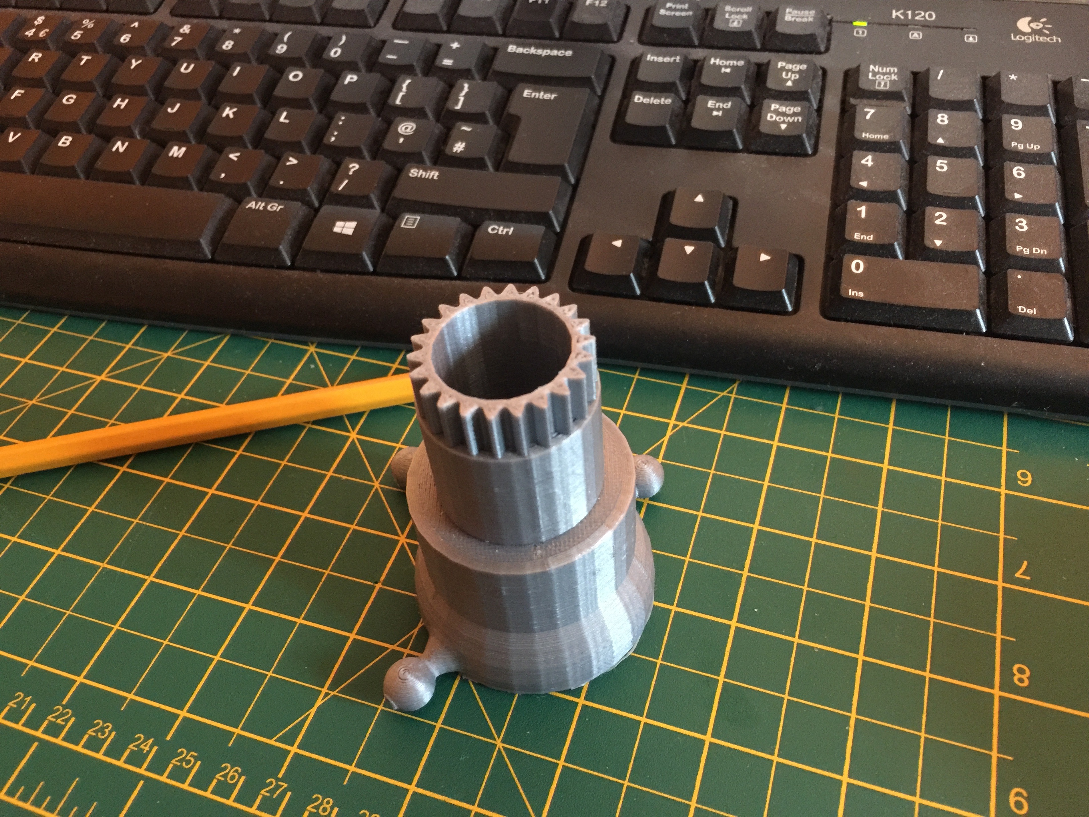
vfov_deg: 48.2
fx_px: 912
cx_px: 544
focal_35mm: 29
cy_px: 408
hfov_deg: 61.7
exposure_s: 1/8
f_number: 2.2
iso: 160
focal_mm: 4.15
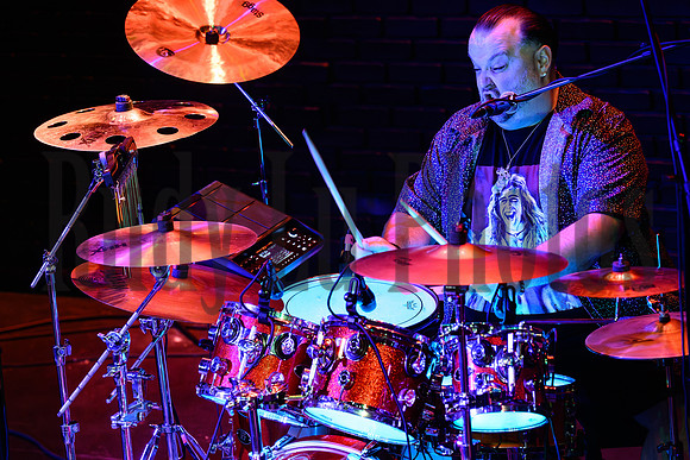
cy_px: 230
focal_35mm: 175
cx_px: 345
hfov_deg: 11.7
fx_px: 3355
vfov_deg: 7.9
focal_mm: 175
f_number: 5.6
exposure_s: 1/500
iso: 12800
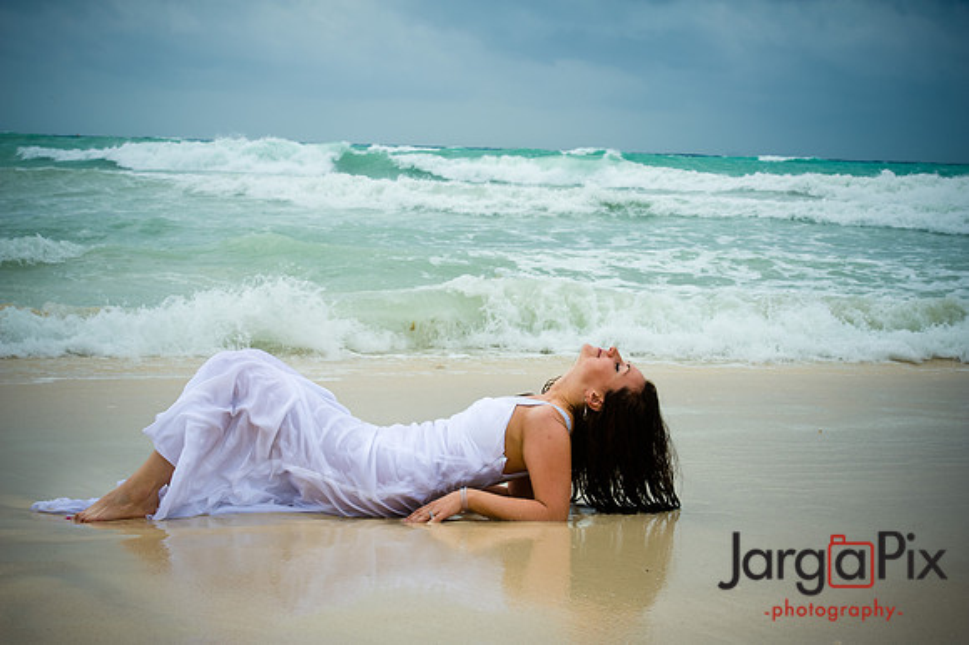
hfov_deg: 28.9
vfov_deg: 19.4
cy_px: 322
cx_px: 484
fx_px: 1883
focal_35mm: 70
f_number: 11
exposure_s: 1/125
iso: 400
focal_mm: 70
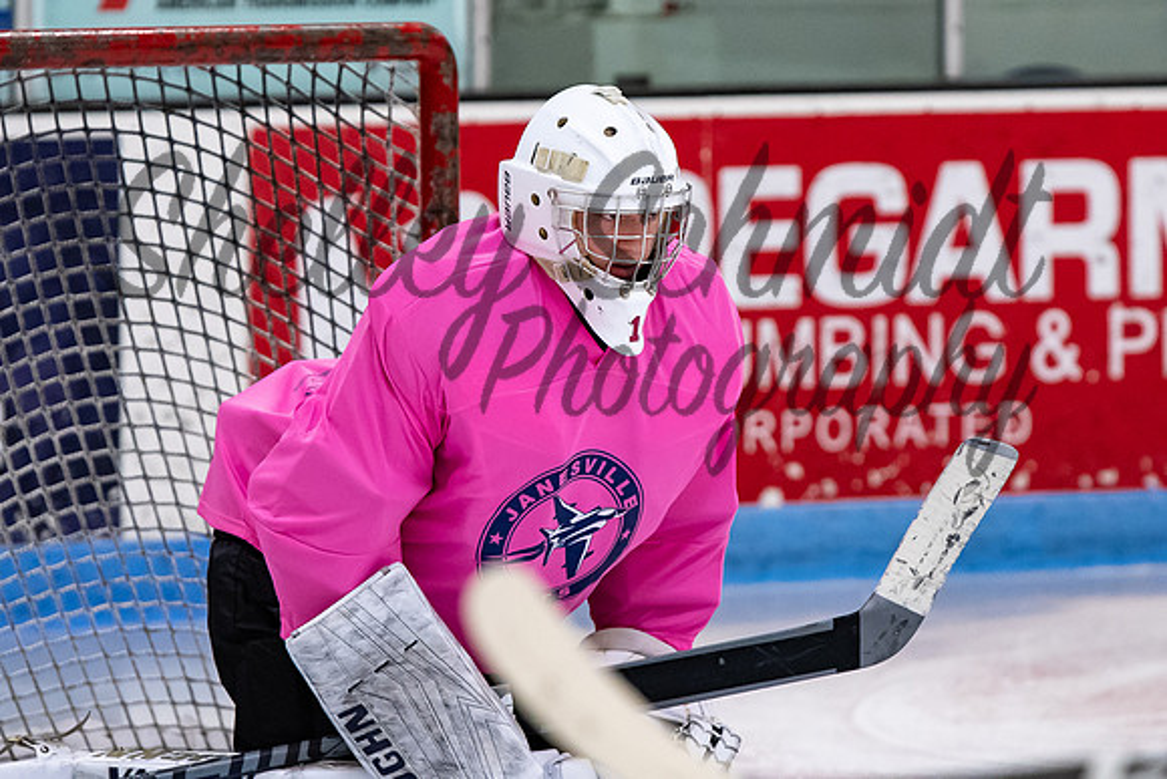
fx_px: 13361
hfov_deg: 5.0
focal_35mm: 412
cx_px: 616
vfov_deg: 3.3
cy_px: 261
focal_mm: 200
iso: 2000
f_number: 3.5
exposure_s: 1/800
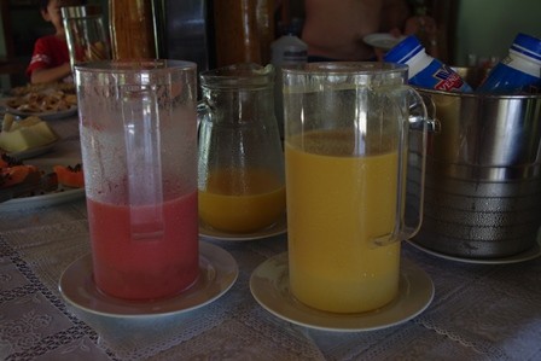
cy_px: 180
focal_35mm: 36
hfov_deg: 53.1
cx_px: 270
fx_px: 541
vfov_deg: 36.9
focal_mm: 24.38
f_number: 5
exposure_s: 1/60
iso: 400
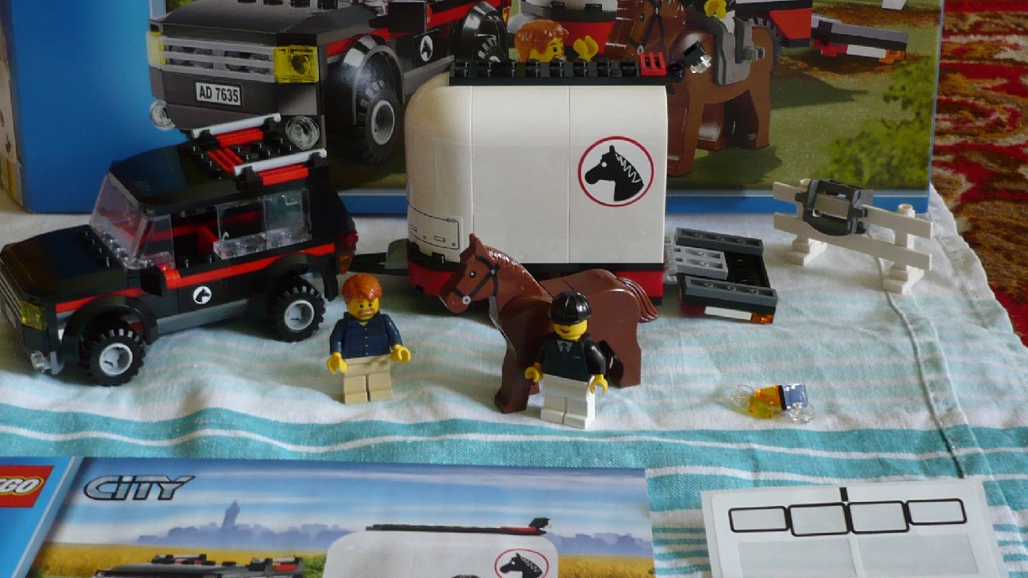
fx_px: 1581
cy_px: 238
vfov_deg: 20.7
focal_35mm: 58
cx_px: 473
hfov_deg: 36.0
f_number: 2.8
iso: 100
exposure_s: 1/40
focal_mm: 5.8
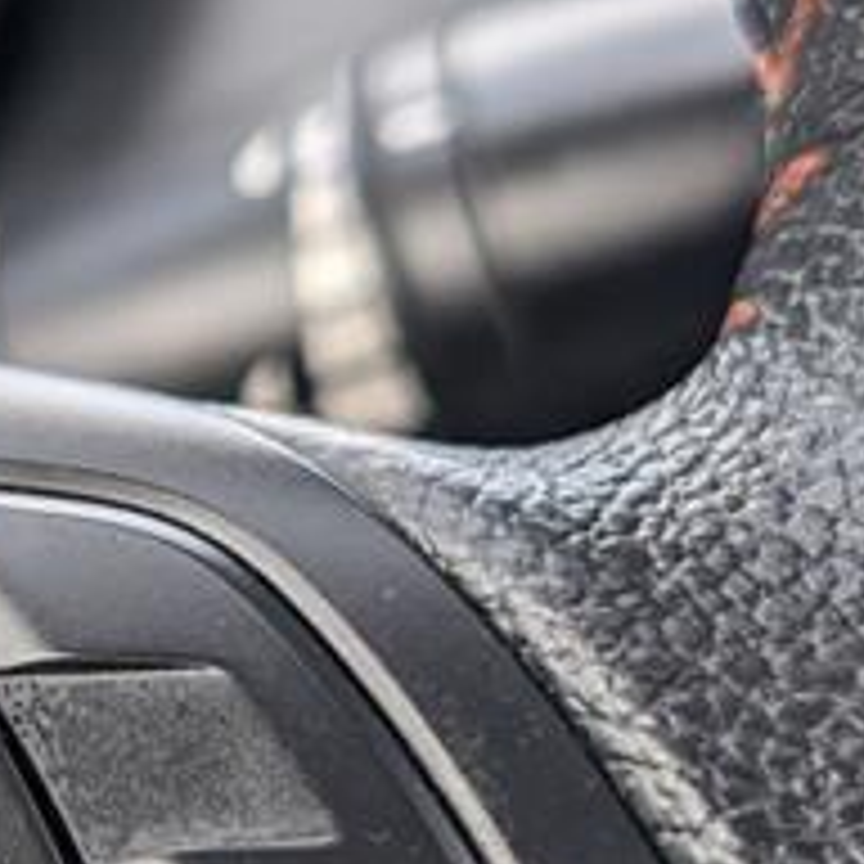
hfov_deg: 11.8
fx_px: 4066
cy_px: 774
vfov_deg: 12.0
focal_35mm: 144
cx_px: -207
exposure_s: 1/1111
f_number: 1.68
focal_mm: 6.9
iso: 321
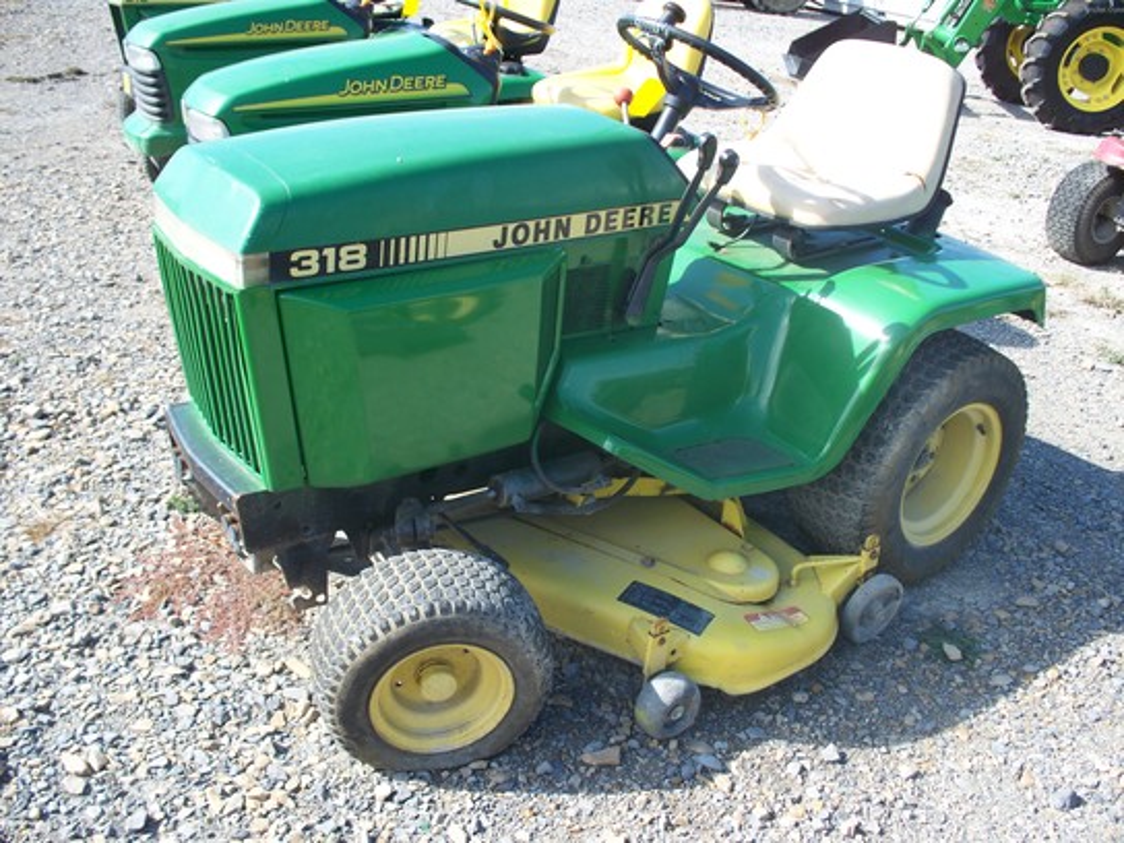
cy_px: 422
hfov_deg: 51.4
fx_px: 1169
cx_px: 562
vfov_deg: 39.7
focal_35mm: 36
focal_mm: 7.54
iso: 64
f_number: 2.8
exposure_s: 1/250
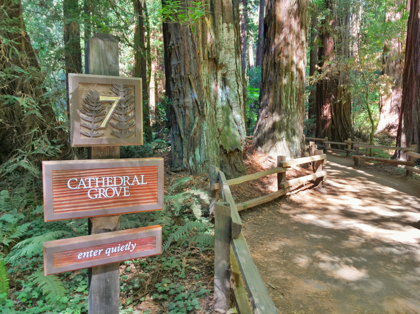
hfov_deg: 61.7
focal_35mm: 29
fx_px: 352
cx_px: 210
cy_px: 157
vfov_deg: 48.2
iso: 40
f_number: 2.2
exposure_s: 1/120
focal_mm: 4.15
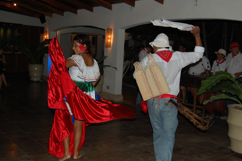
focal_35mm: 45
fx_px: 302
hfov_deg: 43.6
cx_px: 121
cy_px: 80
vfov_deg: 29.8
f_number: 4.2
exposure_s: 1/60
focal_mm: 30
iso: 400
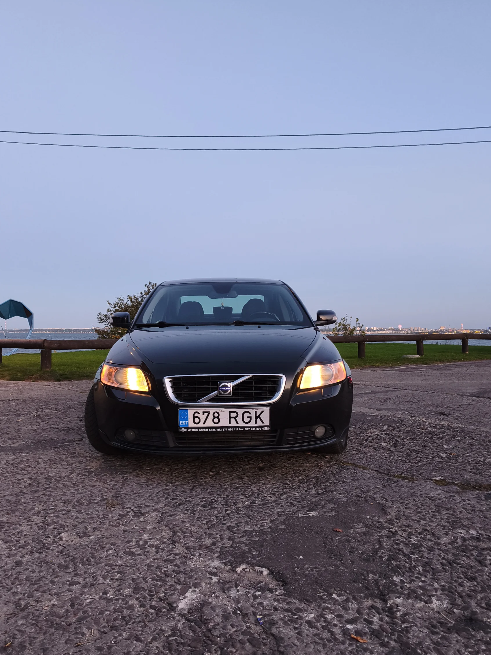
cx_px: 232
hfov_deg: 53.0
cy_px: 358
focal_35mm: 26
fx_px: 492
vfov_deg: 67.2
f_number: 1.7
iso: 1250
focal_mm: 6.06
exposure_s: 1/33.3
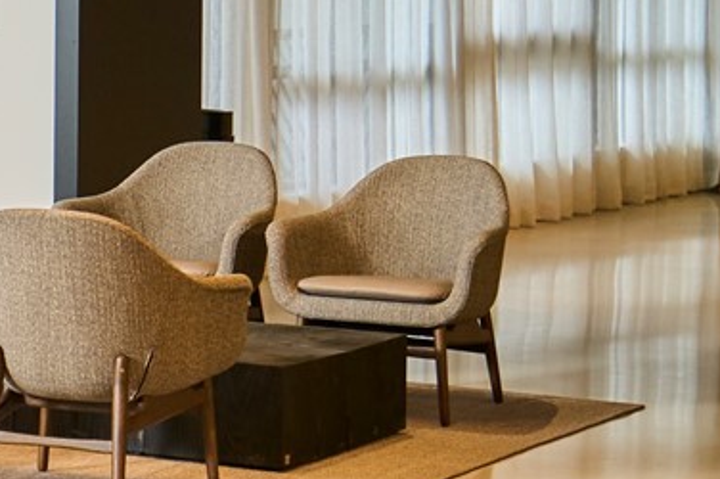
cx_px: -348
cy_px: 81
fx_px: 2977
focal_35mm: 149
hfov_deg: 13.1
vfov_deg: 9.2
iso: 1000
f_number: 5
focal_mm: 33
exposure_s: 1/80
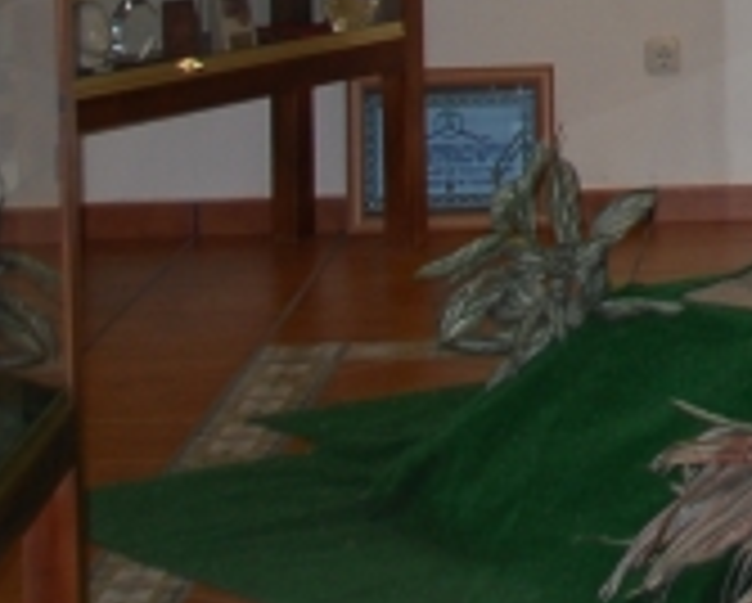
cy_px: -578
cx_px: 1301
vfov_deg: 7.8
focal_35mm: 190
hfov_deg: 9.7
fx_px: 4234
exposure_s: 1/60
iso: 180
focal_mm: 22
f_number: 3.8
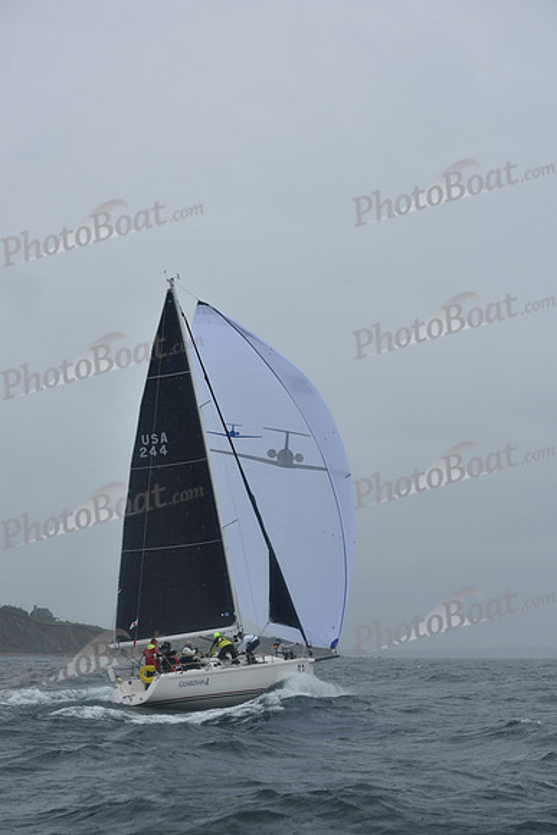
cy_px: 418
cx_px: 278
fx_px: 1623
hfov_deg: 19.5
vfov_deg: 28.8
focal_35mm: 70
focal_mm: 70
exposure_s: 1/1000
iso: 320
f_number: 9
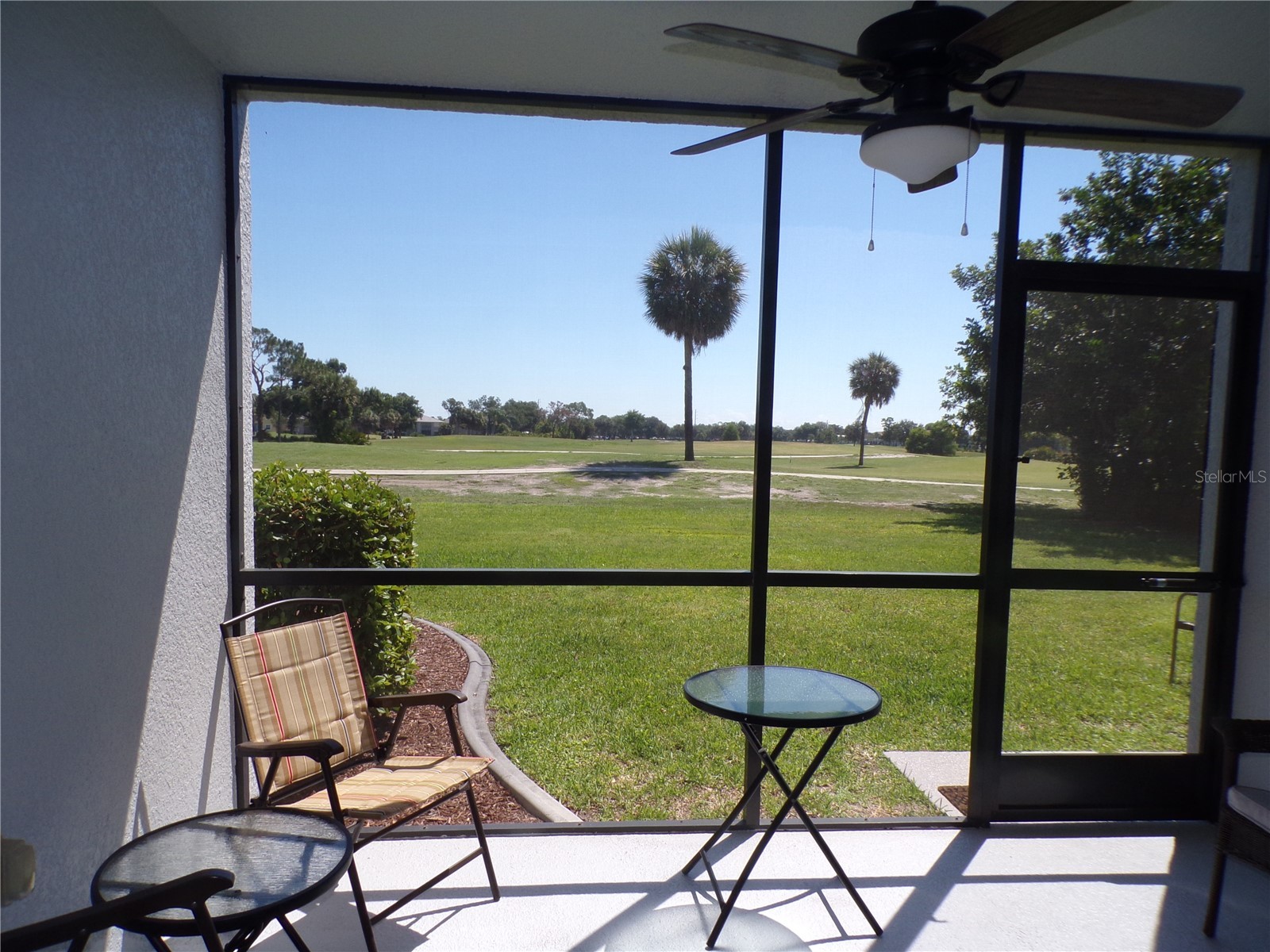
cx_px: 635
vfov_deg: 56.8
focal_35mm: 24
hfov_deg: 71.6
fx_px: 881
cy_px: 476
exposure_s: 1/200
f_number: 5.8
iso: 80
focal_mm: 4.3
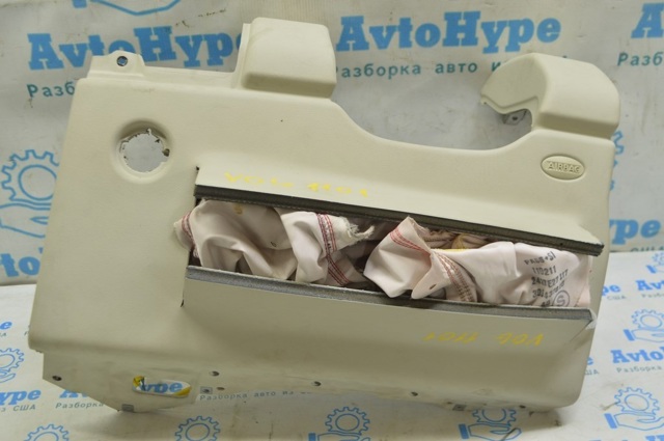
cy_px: 220
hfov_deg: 48.0
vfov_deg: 32.9
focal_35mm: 40
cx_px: 332
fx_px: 746
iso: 400
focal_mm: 27
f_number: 5.6
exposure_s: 1/20
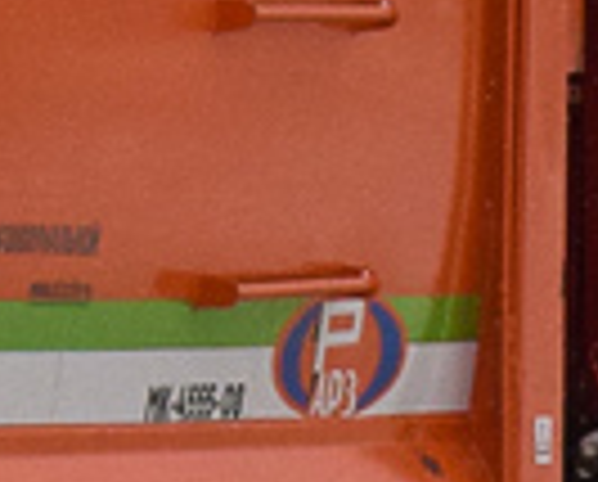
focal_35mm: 697
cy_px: 32
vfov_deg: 2.2
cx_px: -396
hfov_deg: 2.8
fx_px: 12367
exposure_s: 1/1000
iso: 800
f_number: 5.6
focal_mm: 55
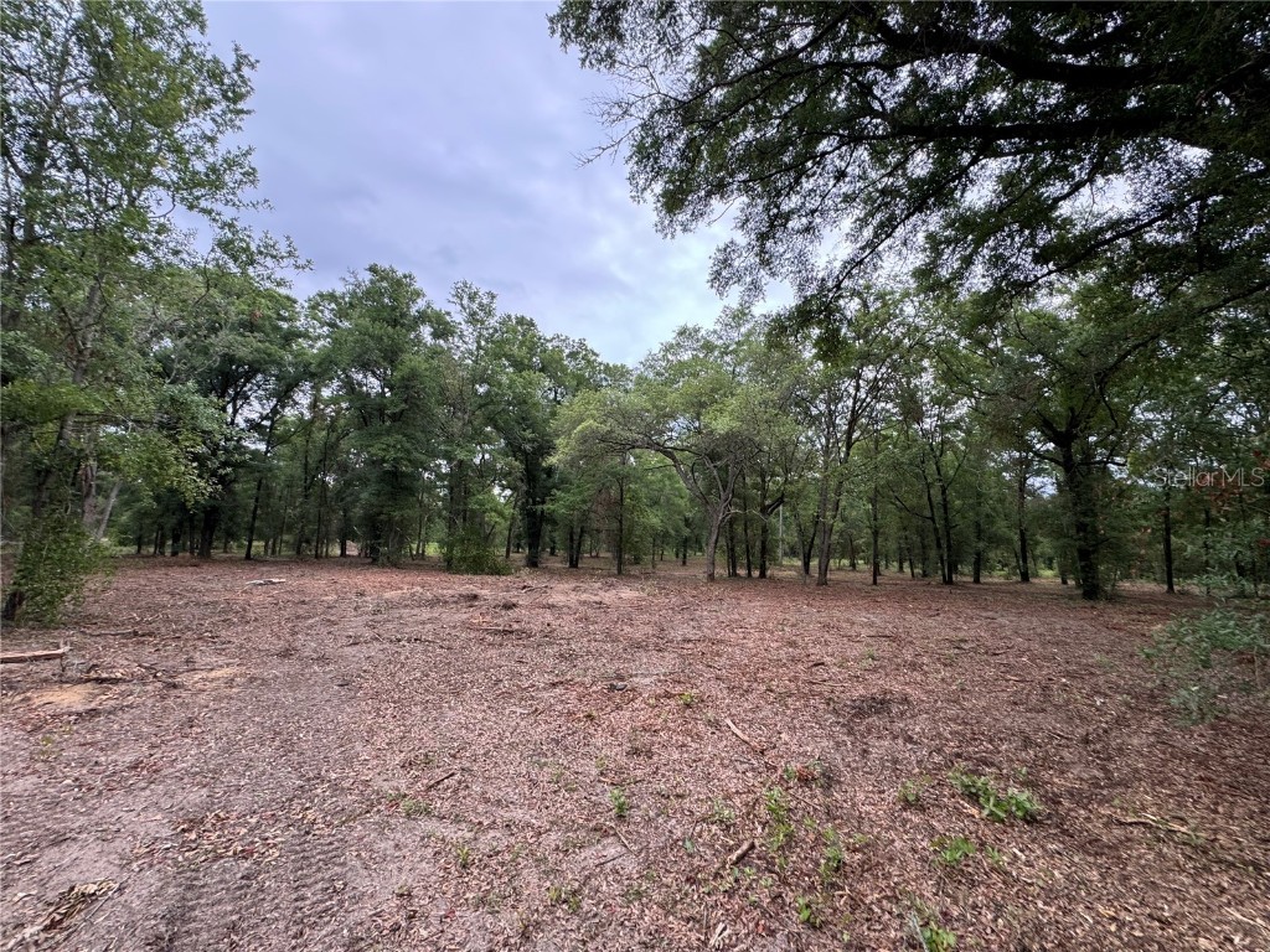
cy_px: 476
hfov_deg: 102.1
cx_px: 635
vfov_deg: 85.7
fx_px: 514
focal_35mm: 14
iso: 80
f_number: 2.2
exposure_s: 1/99
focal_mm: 2.22
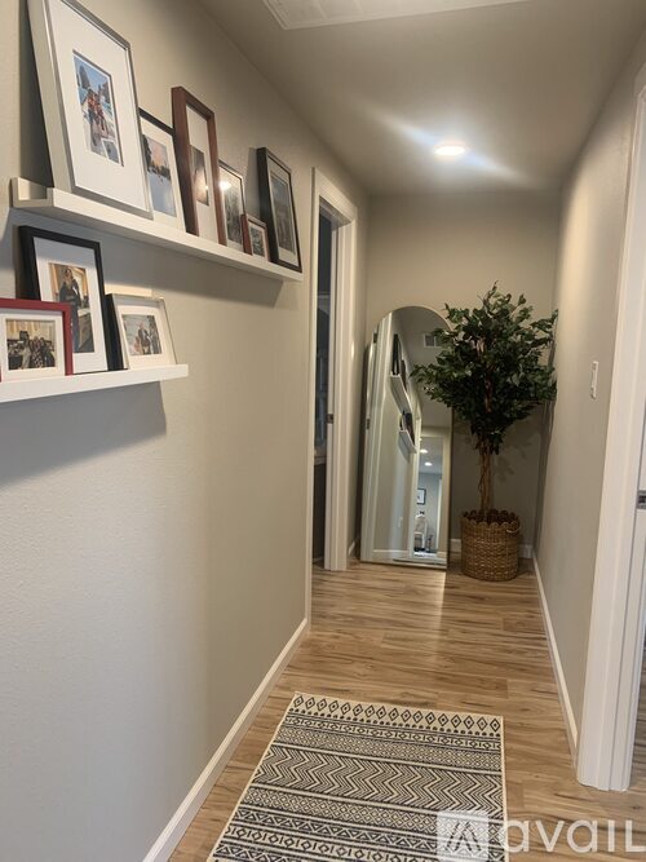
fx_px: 647
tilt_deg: -7.6
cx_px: 323
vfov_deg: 67.3
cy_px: 431
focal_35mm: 26
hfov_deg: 53.0
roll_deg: -0.3
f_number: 1.8
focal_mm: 4.25
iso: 160
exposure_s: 1/60
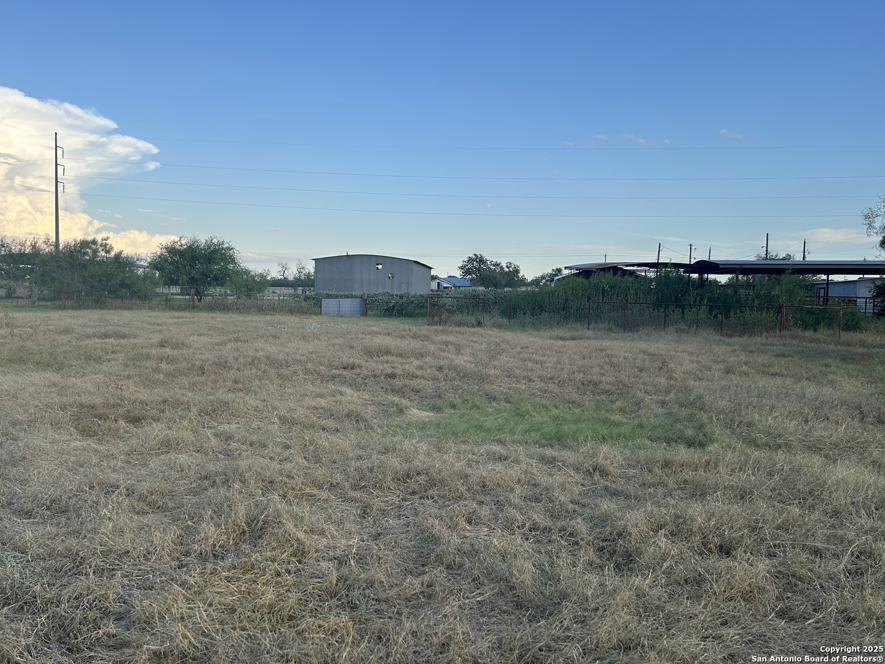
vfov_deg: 53.1
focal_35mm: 26
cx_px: 442
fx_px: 665
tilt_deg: -2.8
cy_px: 332
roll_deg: +0.0
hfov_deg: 67.3
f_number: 1.5
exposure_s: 1/1468
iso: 50
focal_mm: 5.7
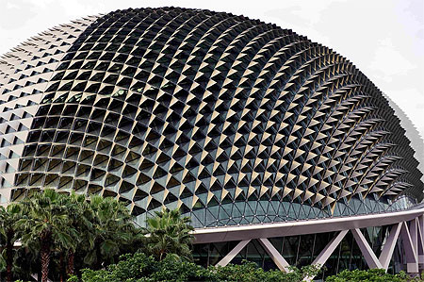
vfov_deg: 19.4
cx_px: 212
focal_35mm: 70
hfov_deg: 28.9
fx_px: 824
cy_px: 141
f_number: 5.6
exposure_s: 1/125
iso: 200
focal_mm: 70
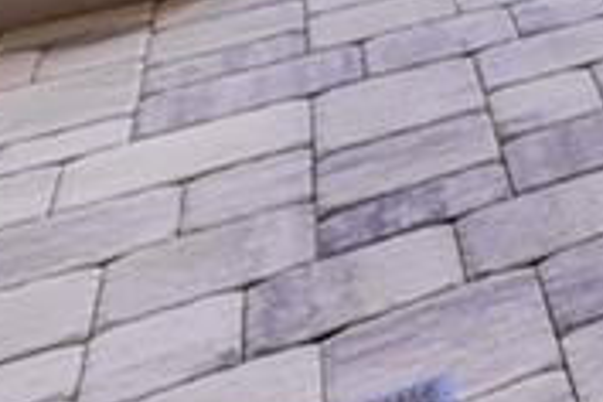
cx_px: 1584
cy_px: -629
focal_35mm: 81
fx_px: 1357
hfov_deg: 13.5
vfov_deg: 12.4
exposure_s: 1/100
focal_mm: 14
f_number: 8
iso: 400
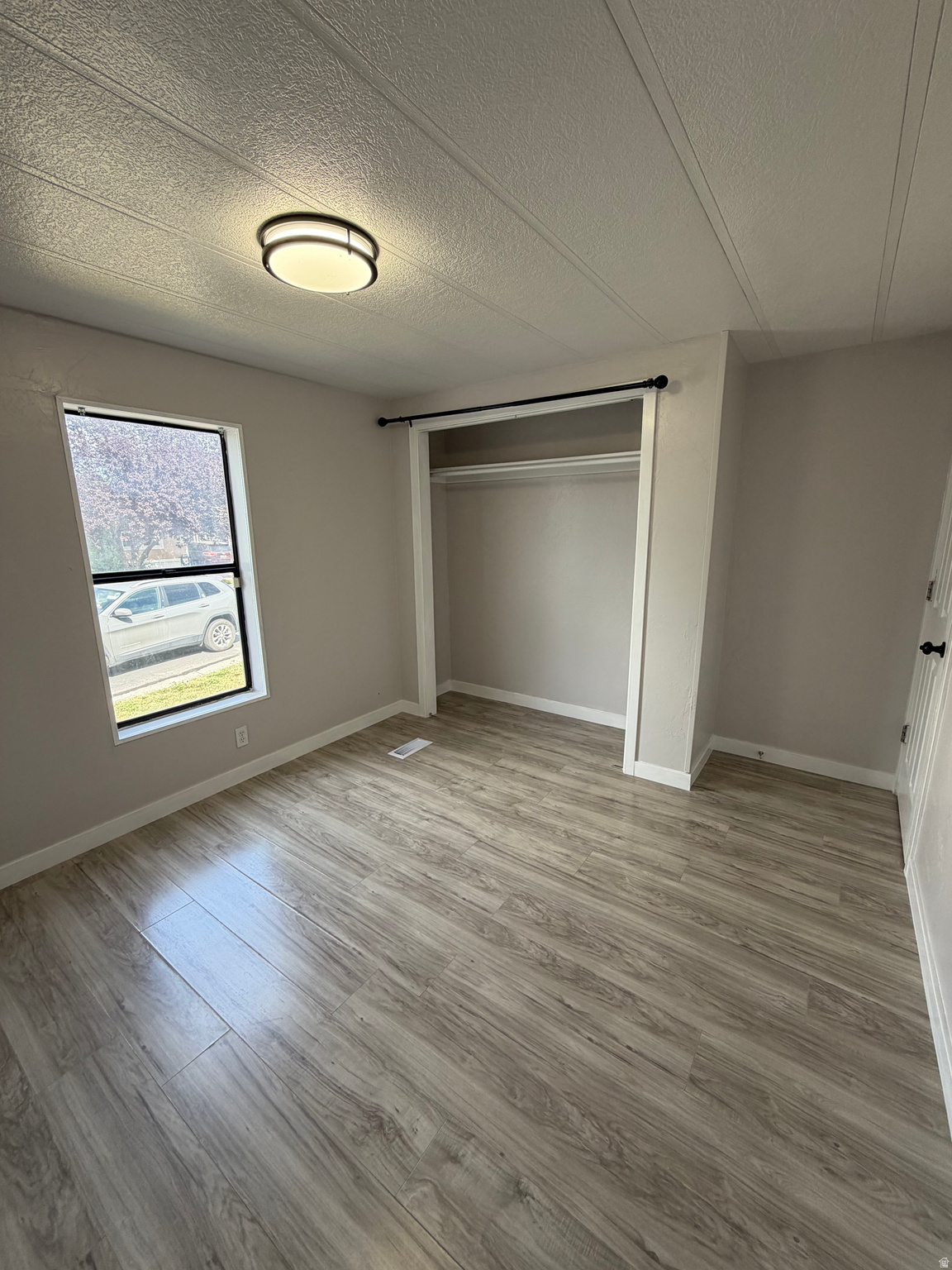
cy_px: 635
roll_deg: +0.2
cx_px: 476
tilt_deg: -12.1
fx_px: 513
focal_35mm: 14
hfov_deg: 85.7
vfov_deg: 102.1
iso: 100
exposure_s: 1/121
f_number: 2.2
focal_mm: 2.22
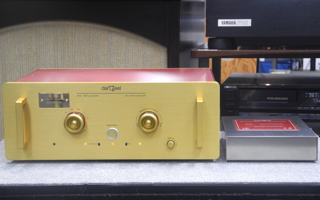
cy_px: 111
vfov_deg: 16.1
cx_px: 160
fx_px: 706
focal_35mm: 81
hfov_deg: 25.5
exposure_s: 1/21.2
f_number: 4
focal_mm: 16.3
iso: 400
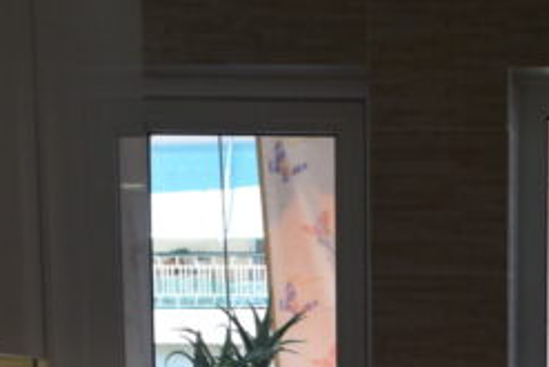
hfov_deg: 17.8
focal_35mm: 112
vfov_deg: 11.1
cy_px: 740
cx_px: 556
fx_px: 1709
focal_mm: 18
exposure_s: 1/100
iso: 400
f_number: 5
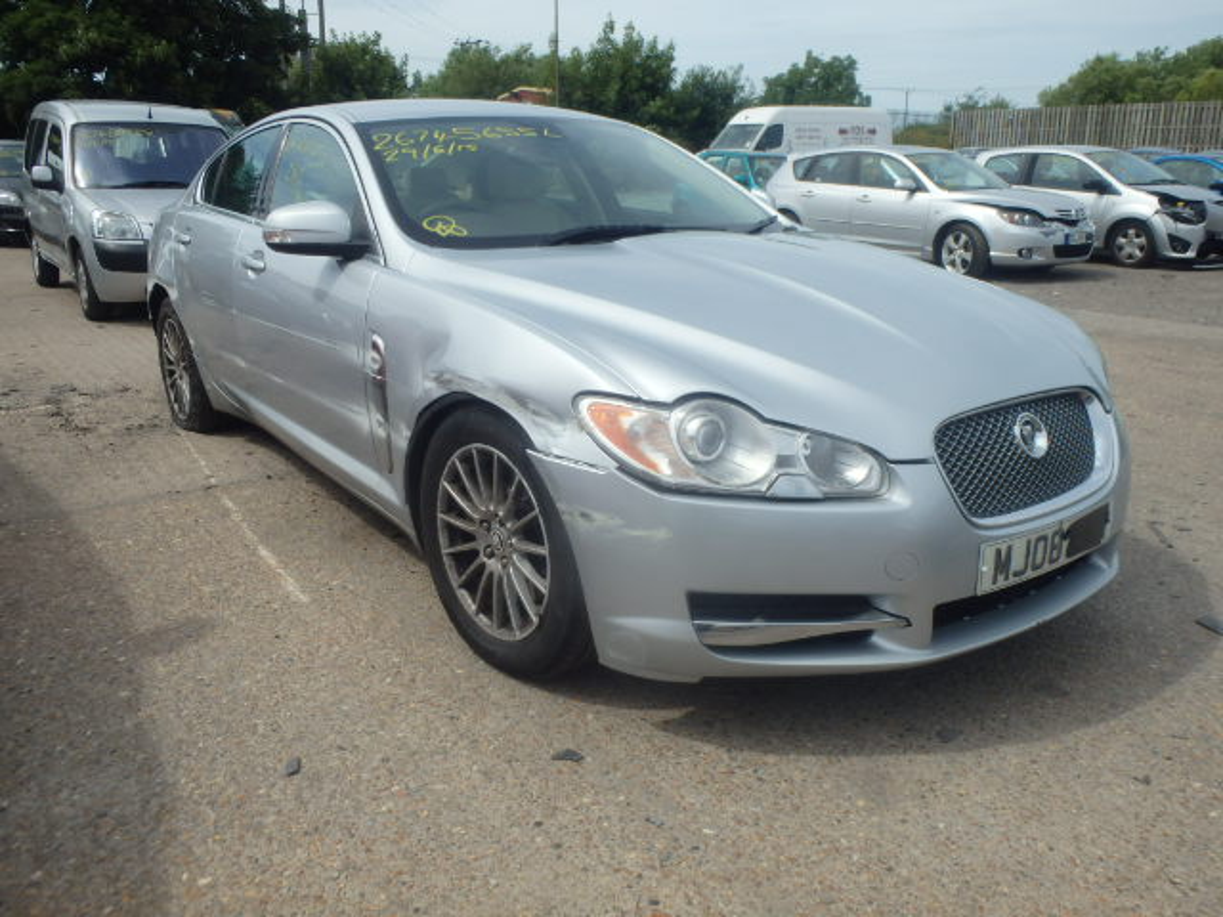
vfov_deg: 49.7
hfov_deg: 63.4
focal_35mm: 28
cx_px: 612
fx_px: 989
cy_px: 458
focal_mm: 5
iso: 125
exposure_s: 1/125
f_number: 11
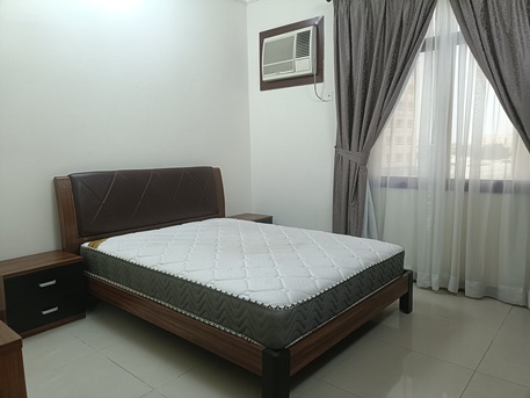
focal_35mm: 25
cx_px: 265
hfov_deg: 69.4
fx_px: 383
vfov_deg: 54.9
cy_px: 199
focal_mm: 4.7
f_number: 1.7
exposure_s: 1/50
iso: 1109
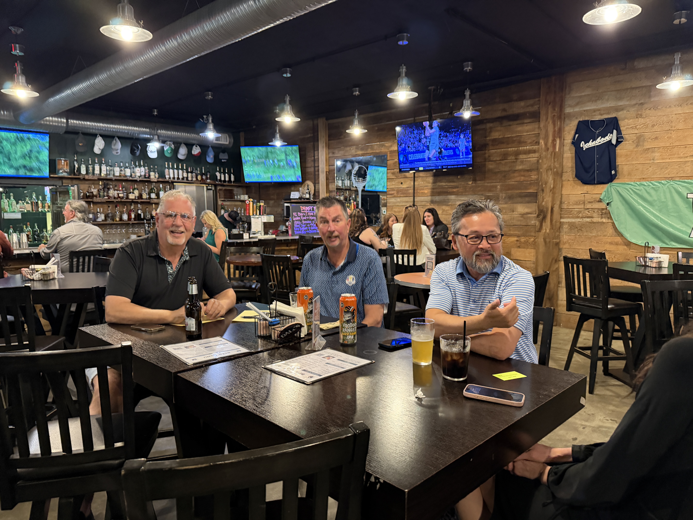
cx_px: 346
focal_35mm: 24
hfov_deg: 71.6
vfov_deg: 56.8
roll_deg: +0.6
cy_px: 260
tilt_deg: -6.1
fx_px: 480
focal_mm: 6.76
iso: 800
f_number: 1.78
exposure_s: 1/40
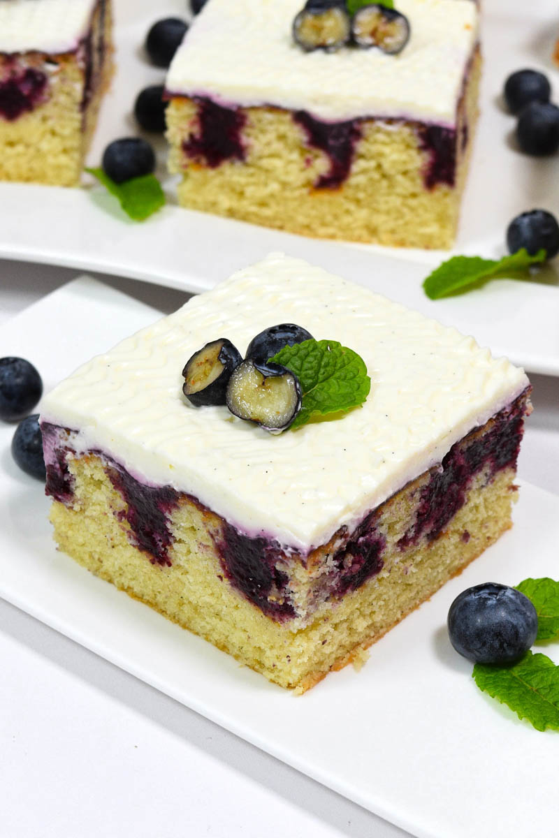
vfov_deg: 28.1
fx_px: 1677
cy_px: 419
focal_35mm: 72
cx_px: 280
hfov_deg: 18.9
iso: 800
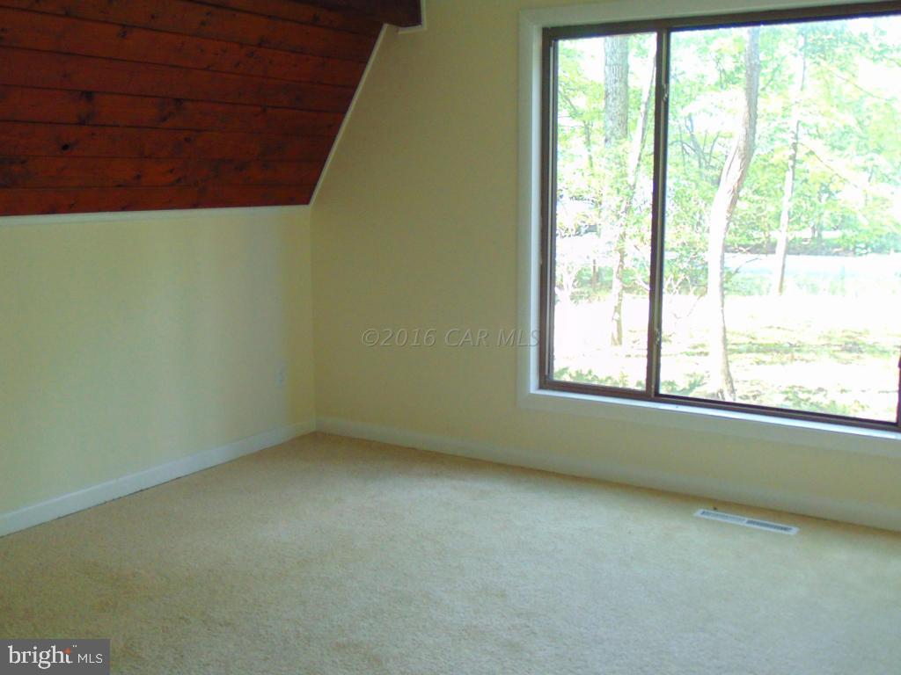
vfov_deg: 36.8
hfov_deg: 47.9
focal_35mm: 39
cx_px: 450
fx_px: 1015
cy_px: 338
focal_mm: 6.9
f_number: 3.3
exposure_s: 1/30
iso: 250
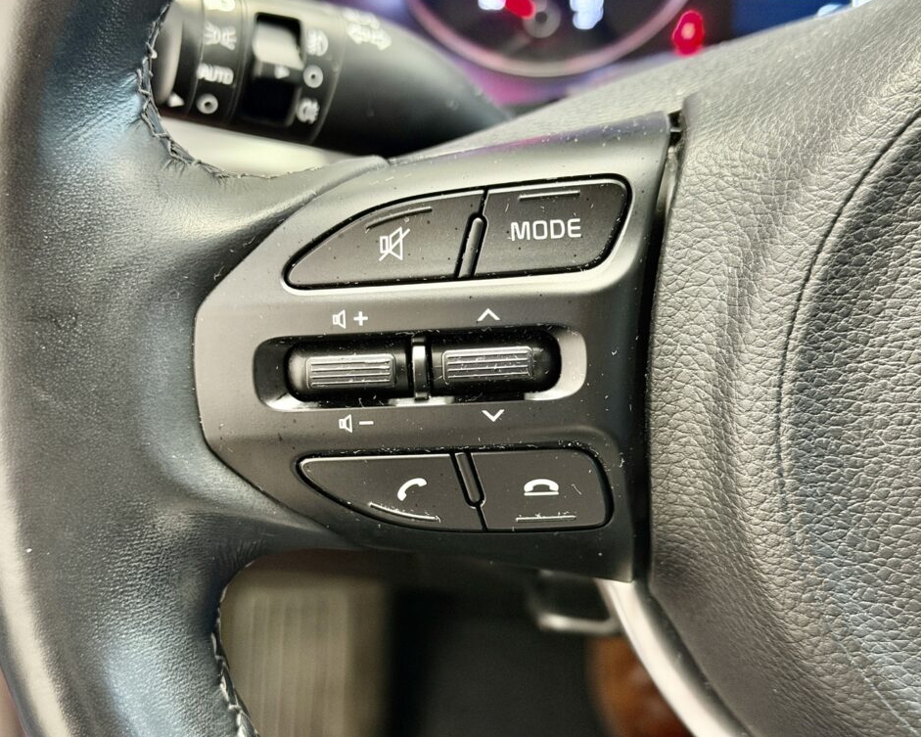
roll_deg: -0.2
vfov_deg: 29.7
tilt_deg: -29.9
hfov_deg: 36.6
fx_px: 1390
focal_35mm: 51
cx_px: 439
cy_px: 366
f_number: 1.78
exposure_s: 1/28
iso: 640
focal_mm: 6.76
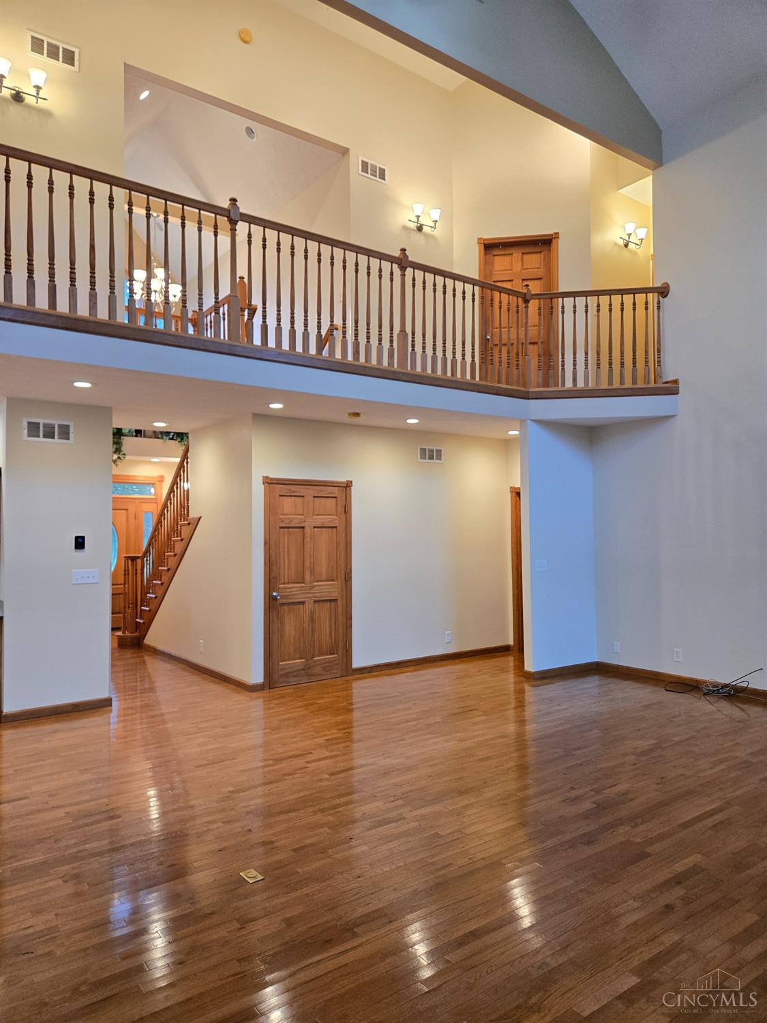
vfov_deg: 73.9
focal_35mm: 23
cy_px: 512
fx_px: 679
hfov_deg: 58.9
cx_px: 384
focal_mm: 5.4
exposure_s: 1/120
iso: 200
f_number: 1.8
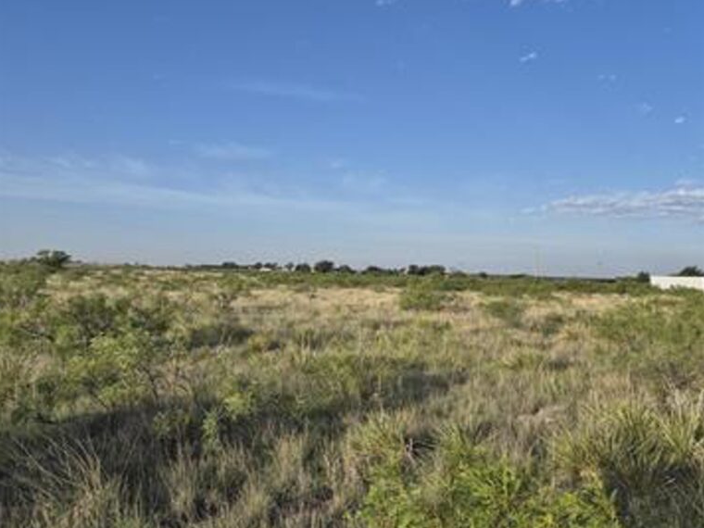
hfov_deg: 58.4
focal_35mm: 31
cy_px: 265
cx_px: 351
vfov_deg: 45.4
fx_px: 630
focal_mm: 5.4
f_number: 1.8
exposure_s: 1/3824
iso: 80
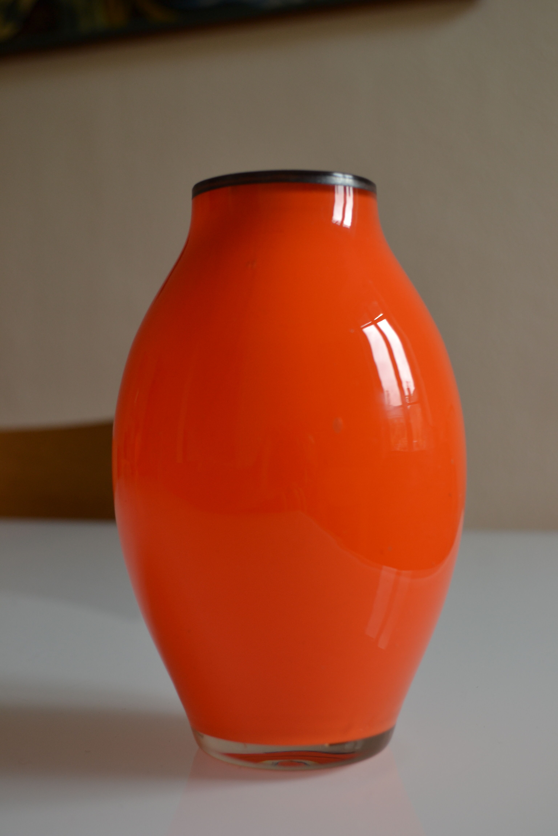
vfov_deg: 41.1
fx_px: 1116
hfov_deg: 28.1
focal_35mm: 48
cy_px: 418
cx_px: 279
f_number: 5.6
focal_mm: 32
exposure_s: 1/125
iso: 250
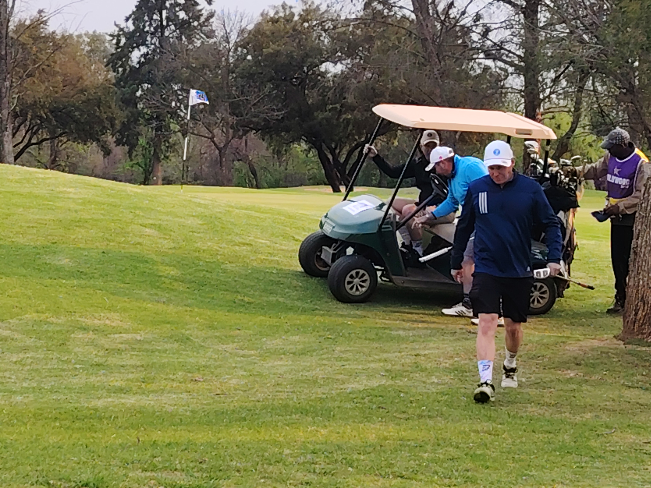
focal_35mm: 115
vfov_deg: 12.9
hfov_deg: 17.1
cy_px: 172
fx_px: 2163
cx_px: 388
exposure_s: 1/248
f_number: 1.75
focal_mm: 5.25
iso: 50
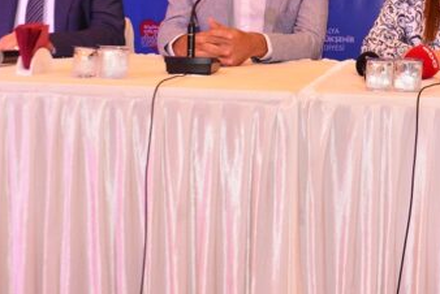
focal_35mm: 77
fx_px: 942
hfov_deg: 25.8
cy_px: 11
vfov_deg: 17.4
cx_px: 350
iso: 1600
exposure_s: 1/100
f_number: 5.6
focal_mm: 26
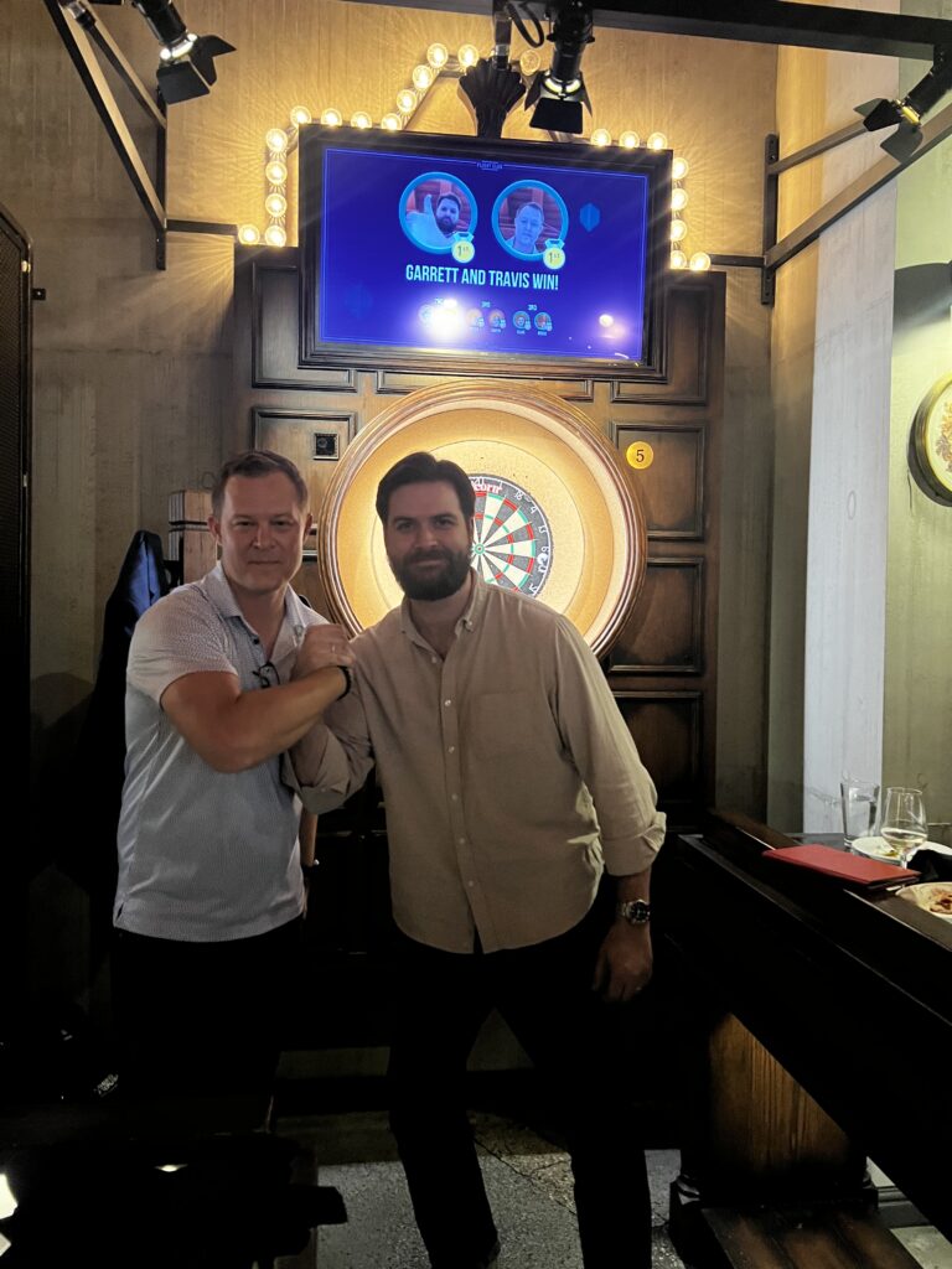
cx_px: 476
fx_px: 953
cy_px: 634
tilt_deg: -1.8
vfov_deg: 67.3
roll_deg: -0.7
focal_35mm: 26
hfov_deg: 53.1
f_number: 1.5
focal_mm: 5.7
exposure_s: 1/60
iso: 250
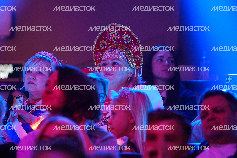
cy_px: 79
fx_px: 1975
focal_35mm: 300
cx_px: 118
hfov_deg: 6.9
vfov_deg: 4.6
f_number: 2.8
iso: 3200
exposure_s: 1/100
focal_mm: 200
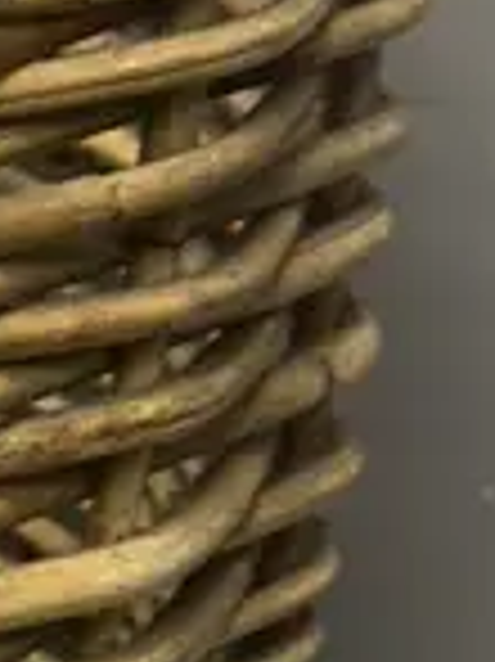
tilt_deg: -24.3
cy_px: 617
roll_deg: -1.2
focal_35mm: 167
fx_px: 3189
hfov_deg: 8.1
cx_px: -747
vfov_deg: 11.8
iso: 160
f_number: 1.78
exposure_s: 1/100
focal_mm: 6.86
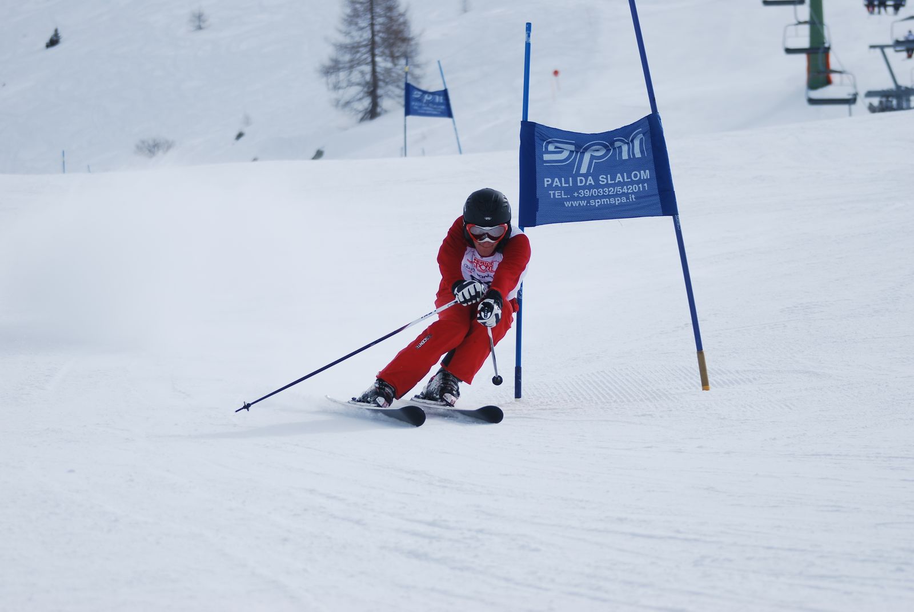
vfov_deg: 7.5
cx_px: 457
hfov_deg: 11.2
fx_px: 4652
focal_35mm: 183
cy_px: 306
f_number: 4.8
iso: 100
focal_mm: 122
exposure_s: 1/1250
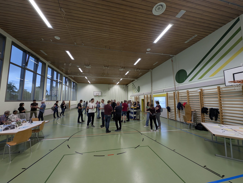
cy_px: 92
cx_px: 122
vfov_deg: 94.6
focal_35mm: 12
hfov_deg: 110.5
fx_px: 84
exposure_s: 1/100
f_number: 1.95
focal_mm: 2.23
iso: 120
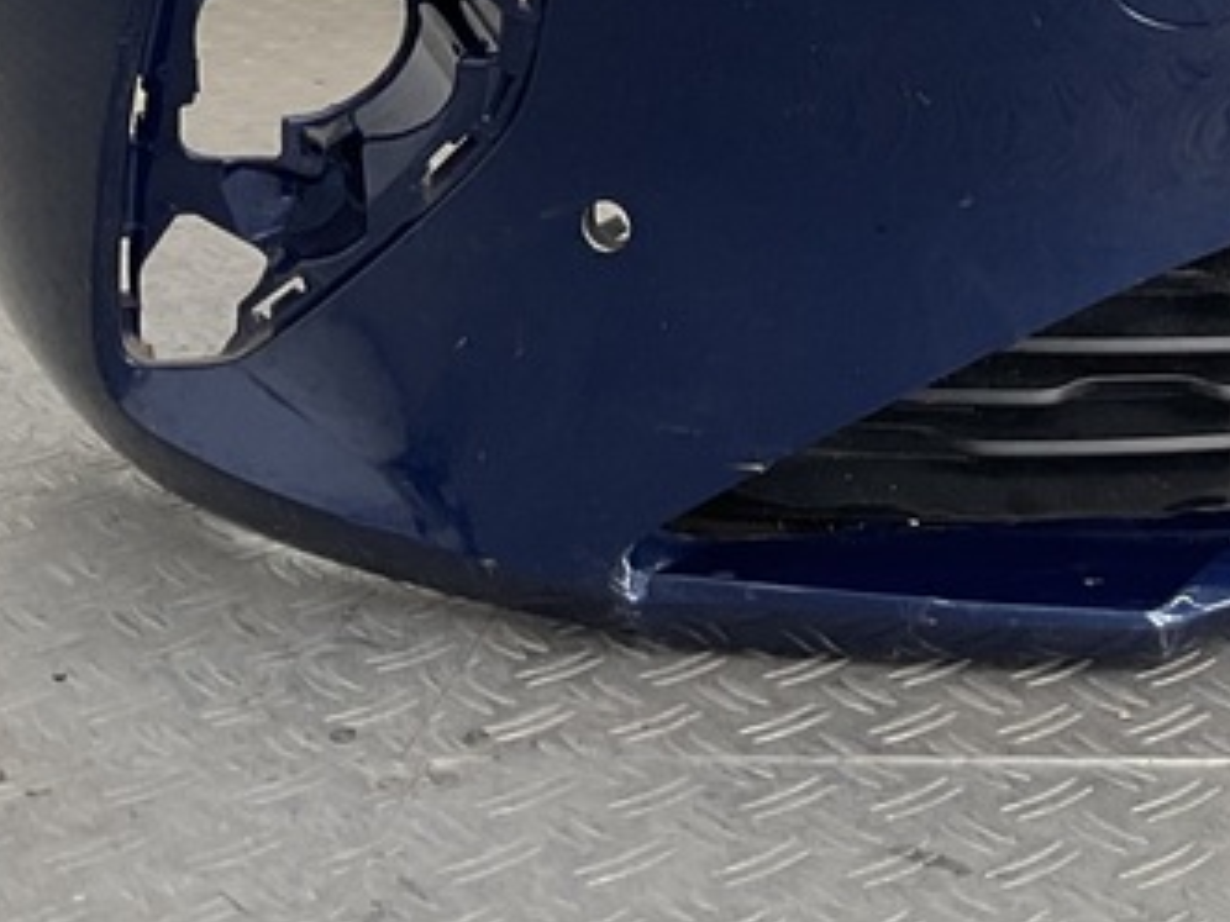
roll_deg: -0.6
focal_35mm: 88
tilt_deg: -6.8
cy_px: -426
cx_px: 1519
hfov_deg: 20.6
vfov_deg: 15.6
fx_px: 3127
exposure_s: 1/141
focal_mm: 3
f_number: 1.8
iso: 16
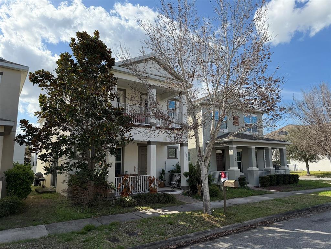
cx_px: 166
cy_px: 124
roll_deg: +0.8
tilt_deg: +8.5
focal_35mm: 24
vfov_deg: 56.8
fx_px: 229
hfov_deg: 71.6
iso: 100
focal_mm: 6.76
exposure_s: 1/4975
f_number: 1.78
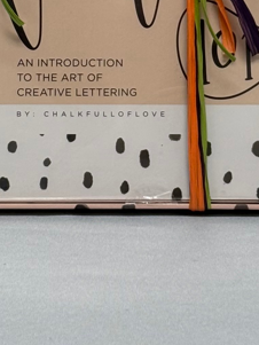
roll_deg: -1.0
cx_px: 188
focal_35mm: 207
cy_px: -37
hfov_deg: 7.2
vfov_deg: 9.5
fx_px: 2064
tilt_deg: -6.8
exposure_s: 1/60
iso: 80
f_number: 1.6
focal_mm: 5.96
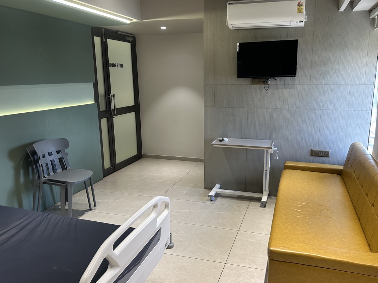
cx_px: 215
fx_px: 306
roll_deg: +0.2
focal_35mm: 28
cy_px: 144
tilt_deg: -12.3
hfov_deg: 63.2
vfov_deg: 49.7
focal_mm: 6.86
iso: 100
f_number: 1.78
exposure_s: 1/100
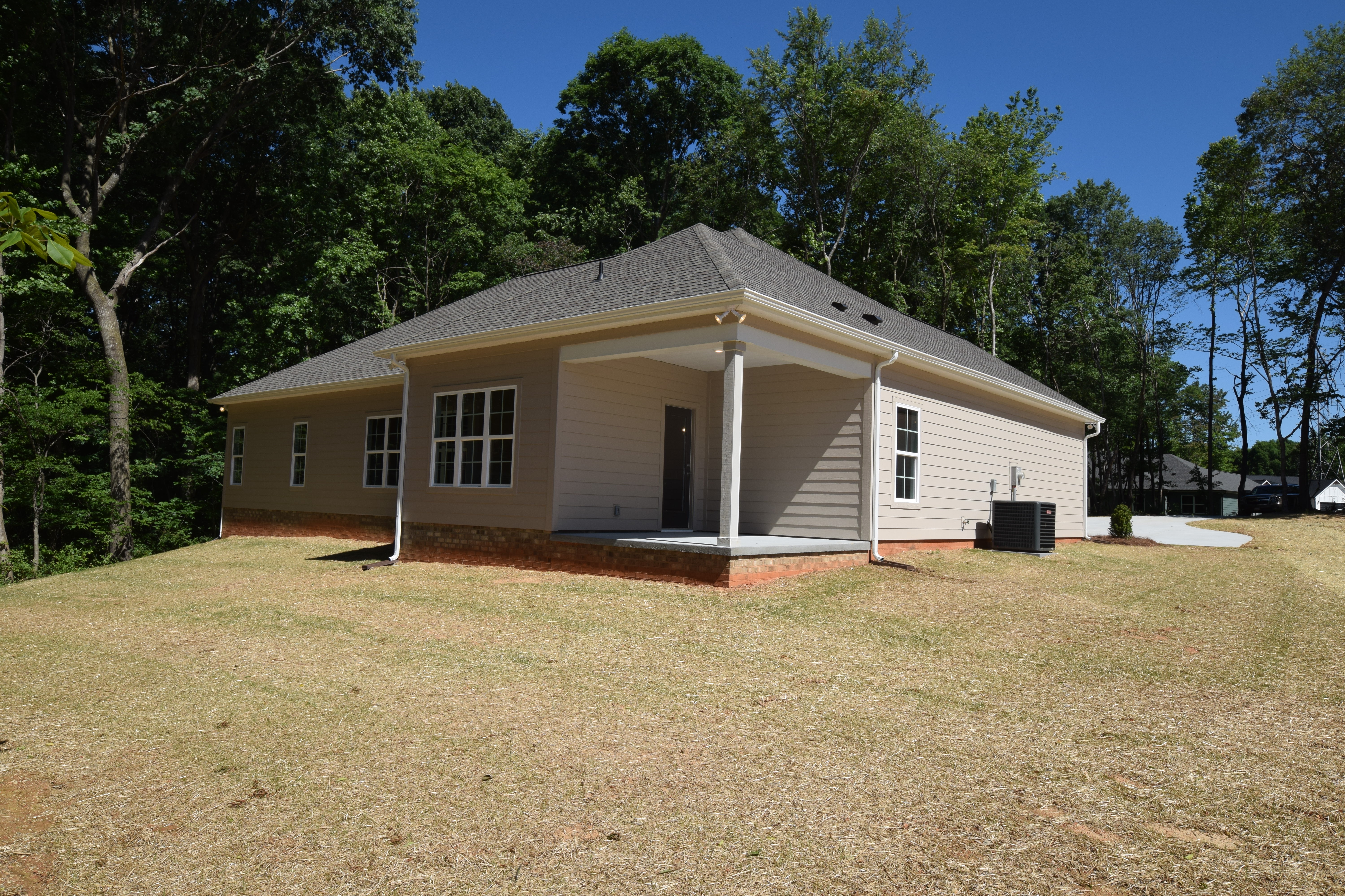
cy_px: 448
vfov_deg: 53.1
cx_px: 672
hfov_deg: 73.7
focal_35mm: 24
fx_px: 897
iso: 200
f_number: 10
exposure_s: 1/400
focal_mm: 16
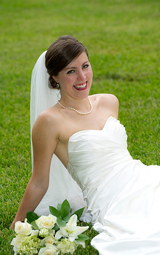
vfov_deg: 12.5
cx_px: 78
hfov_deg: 7.8
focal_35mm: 168
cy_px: 128
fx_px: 1171
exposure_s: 1/250
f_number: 4.5
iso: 400
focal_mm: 150
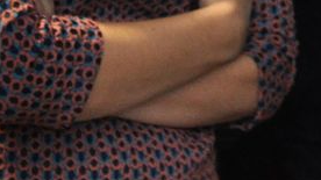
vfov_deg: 3.3
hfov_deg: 5.8
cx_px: 575
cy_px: -307
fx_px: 3097
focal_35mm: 364
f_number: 4
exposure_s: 1/60
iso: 1600
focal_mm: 50
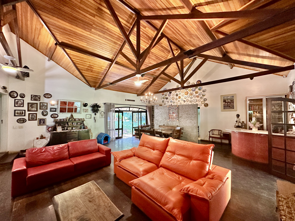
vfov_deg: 85.7
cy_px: 110
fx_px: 119
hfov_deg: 102.1
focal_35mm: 14
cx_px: 148
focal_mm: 2.22
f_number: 2.2
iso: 500
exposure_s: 1/60
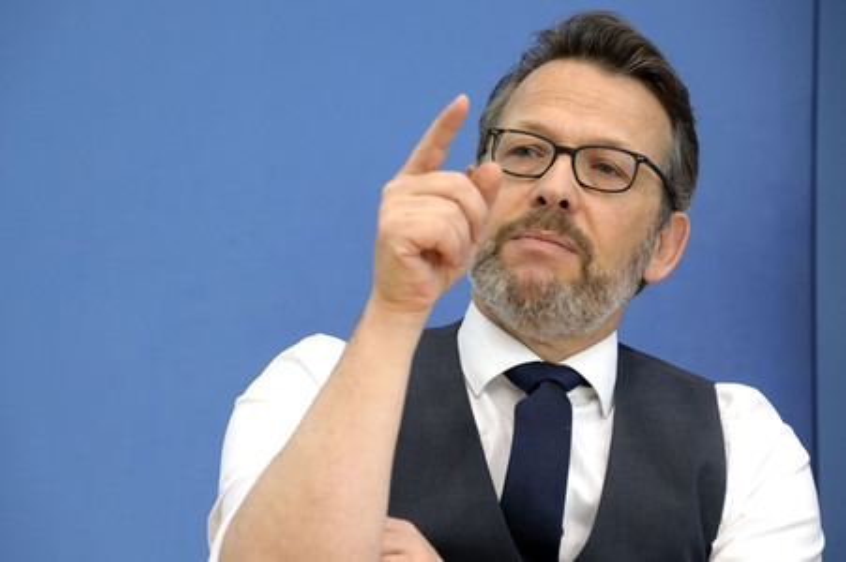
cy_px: 281
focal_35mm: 150
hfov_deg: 13.7
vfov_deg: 9.1
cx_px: 423
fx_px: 3522
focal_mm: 150
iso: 4000
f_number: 5.6
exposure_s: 1/500
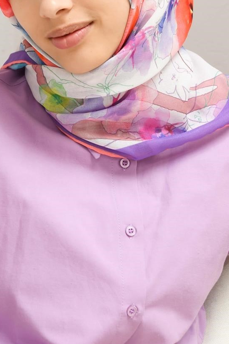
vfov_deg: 18.5
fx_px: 1050
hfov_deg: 12.4
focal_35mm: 110
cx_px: 46
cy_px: 111
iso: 250
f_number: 5.6
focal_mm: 50
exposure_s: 1/100
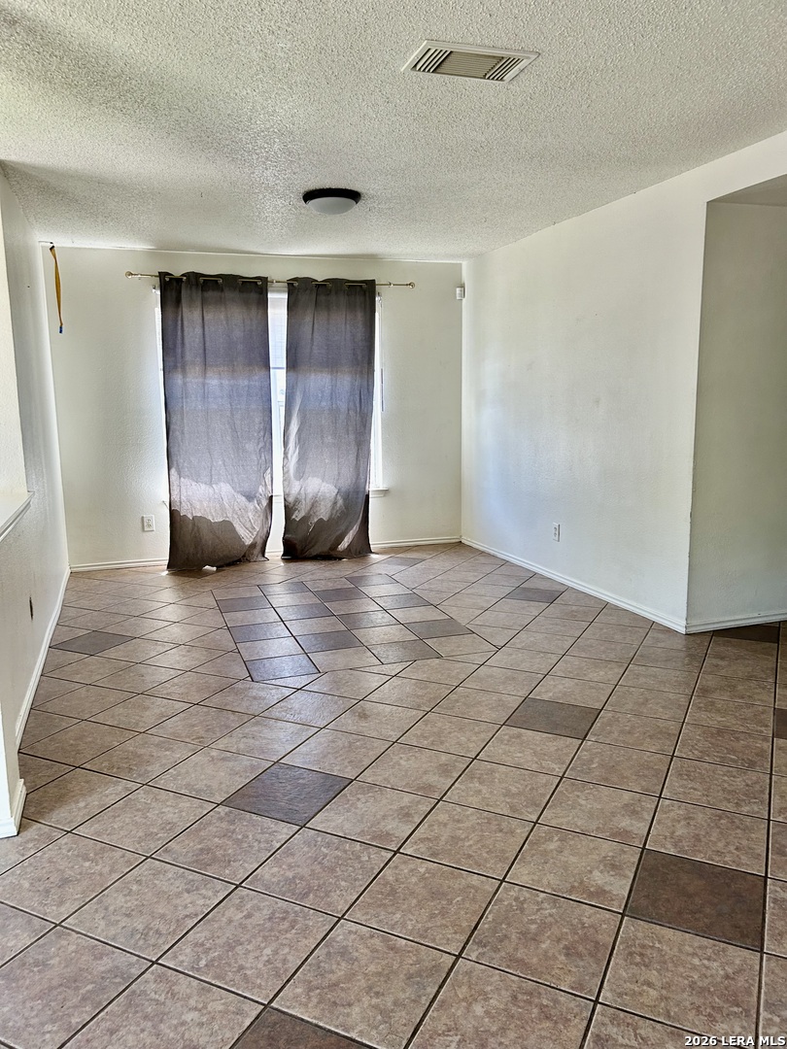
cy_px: 524
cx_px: 394
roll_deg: +1.4
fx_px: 788
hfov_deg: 53.1
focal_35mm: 26
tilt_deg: -7.2
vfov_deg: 67.3
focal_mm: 5.7
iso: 100
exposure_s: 1/121
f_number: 1.5
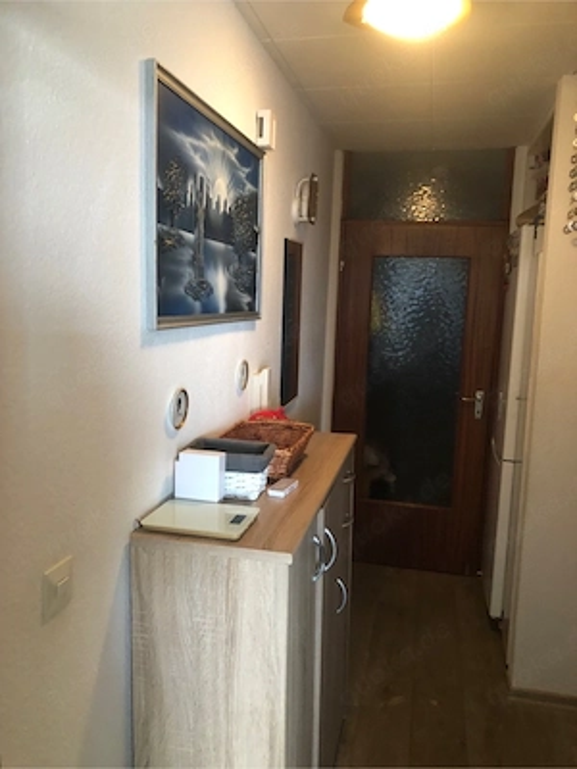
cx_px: 288
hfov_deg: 49.7
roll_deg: -1.5
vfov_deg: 63.4
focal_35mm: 28
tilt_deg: -7.7
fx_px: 622
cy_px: 384
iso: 100
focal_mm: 3.99
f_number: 1.8
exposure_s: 1/11
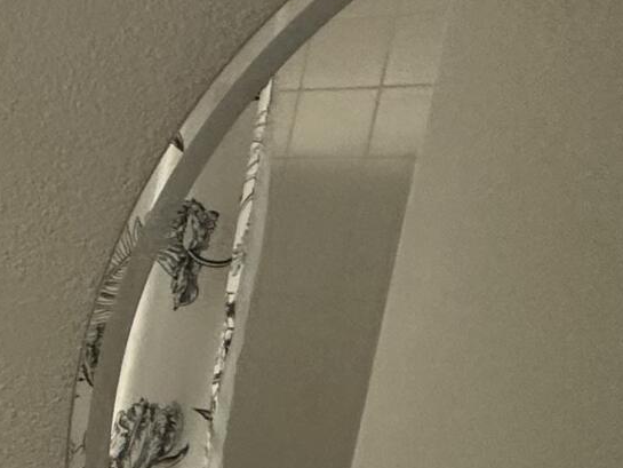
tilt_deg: -12.7
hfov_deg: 15.8
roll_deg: -1.9
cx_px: -797
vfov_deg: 18.5
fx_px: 1386
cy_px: 500
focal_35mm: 77
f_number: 2.2
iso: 200
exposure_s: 1/60
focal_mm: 2.22
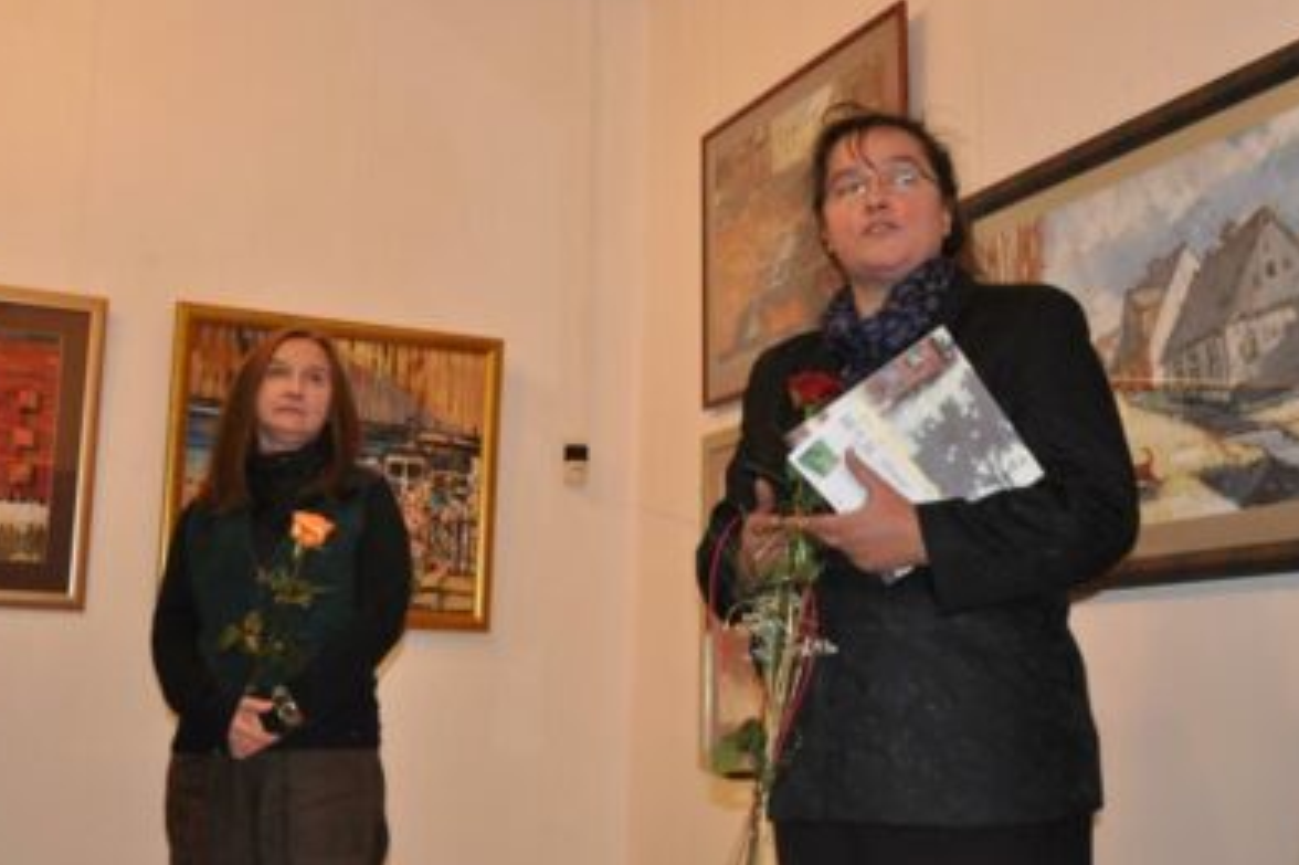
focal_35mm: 50
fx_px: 1789
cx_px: 590
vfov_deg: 27.2
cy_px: 391
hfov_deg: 39.9
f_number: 3.8
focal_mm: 27
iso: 800
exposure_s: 1/60
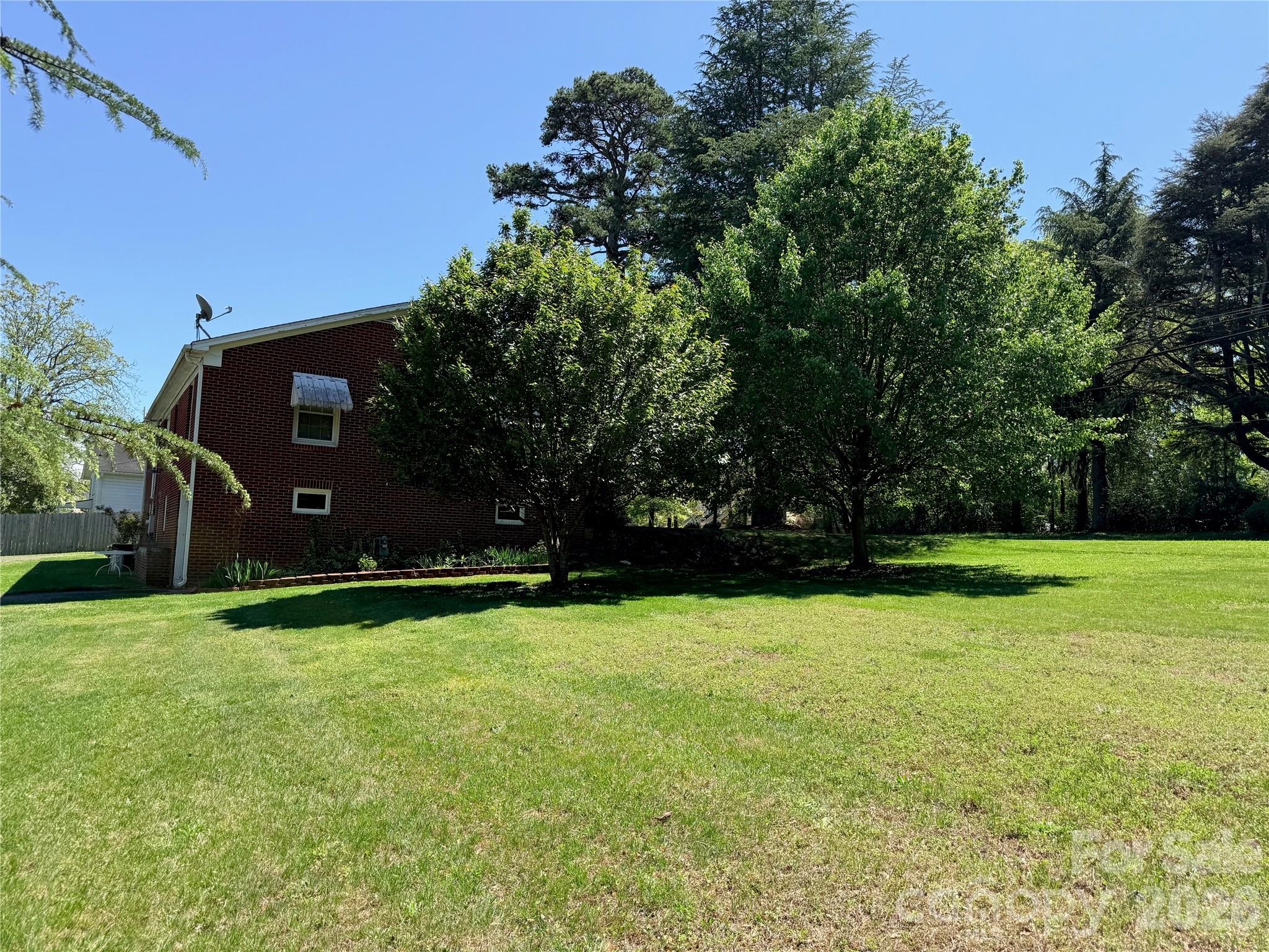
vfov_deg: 56.8
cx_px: 634
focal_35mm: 24
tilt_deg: +5.5
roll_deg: -1.9
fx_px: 880
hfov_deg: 71.6
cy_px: 476
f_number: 1.78
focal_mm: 6.76
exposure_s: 1/2445
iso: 80
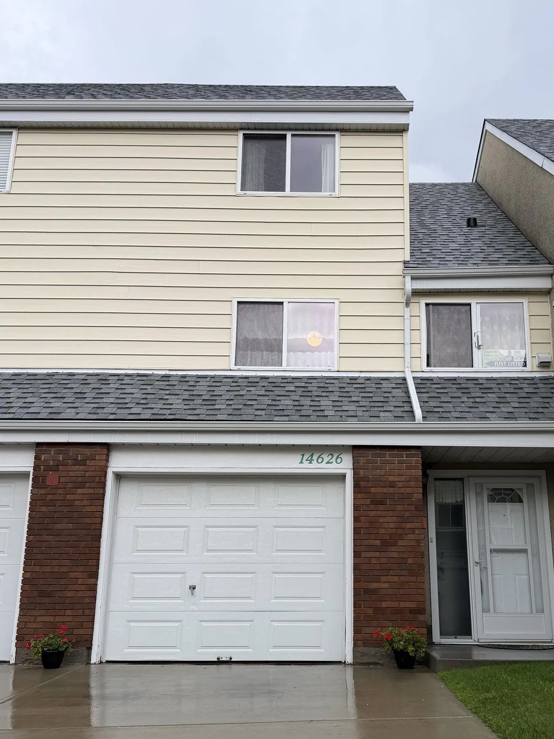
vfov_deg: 56.5
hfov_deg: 43.8
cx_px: 346
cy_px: 436
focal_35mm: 32
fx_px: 683
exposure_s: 1/464
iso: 80
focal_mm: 6.76
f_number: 1.78
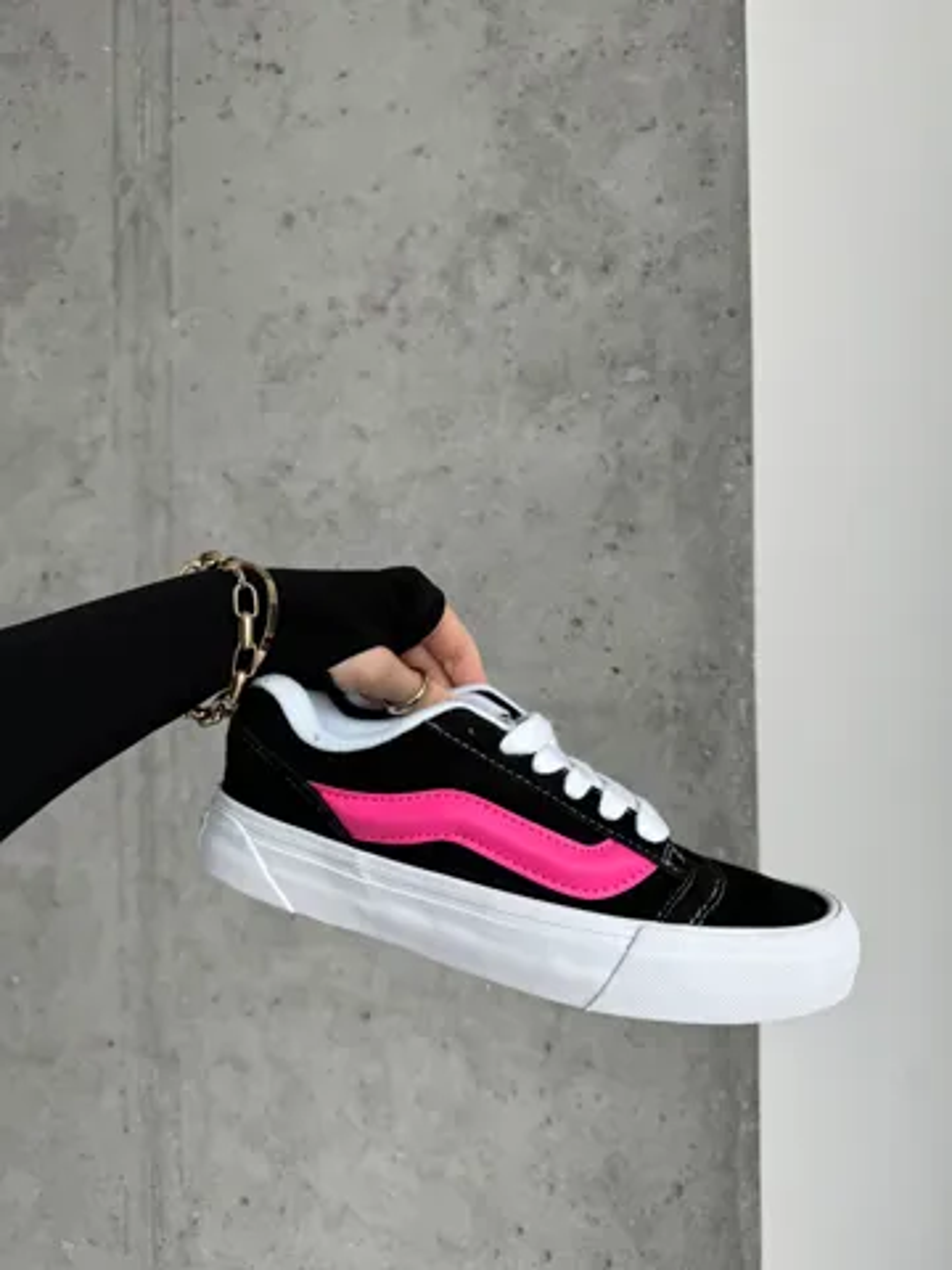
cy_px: 635
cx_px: 476
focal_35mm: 24
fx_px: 880
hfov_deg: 56.8
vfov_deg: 71.6
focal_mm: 6.76
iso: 50
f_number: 1.8
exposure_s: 1/125
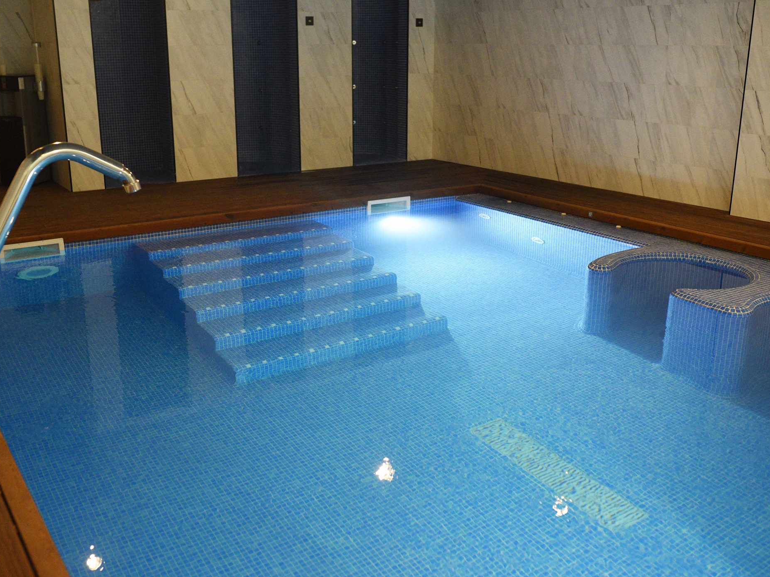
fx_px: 845
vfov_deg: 37.7
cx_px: 356
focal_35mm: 38
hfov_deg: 48.9
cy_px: 289
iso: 4000
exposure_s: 1/200
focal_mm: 35
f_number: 2.8
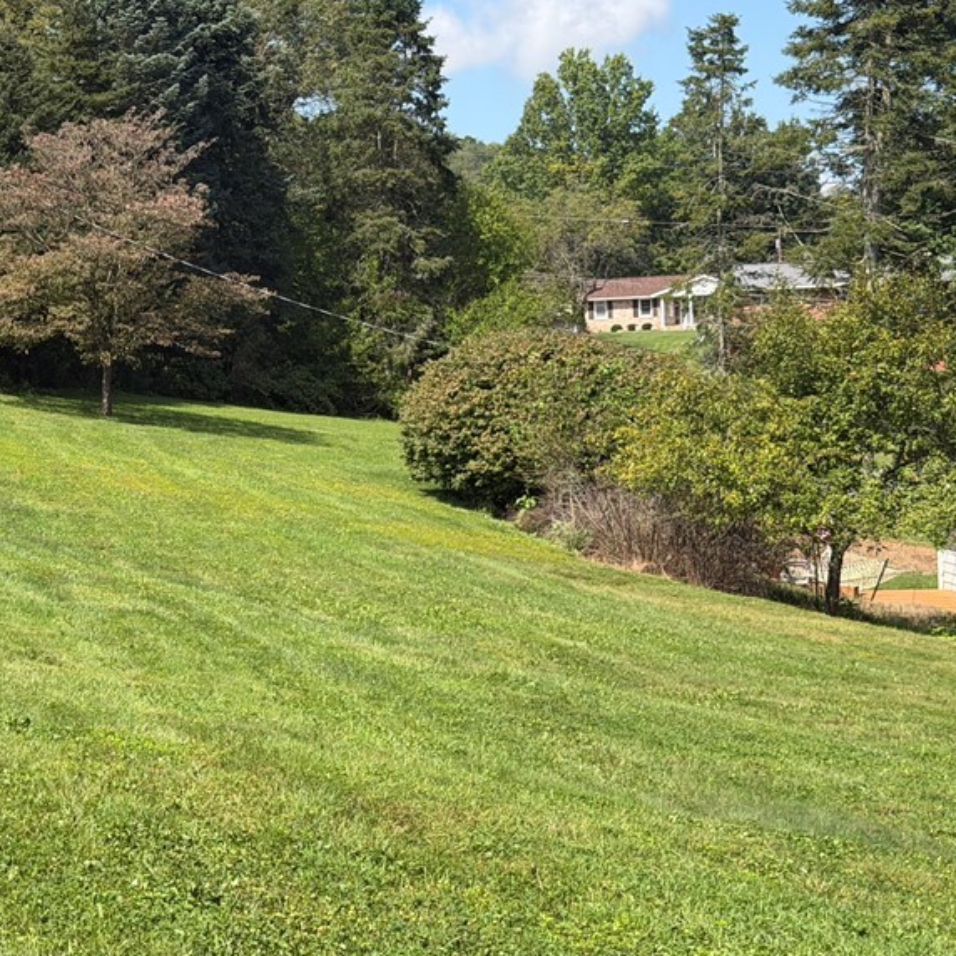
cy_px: 453
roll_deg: +1.9
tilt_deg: -1.8
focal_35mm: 76
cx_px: 120
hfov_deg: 22.3
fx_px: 2375
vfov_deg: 22.8
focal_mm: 6.76
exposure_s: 1/2865
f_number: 1.78
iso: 64
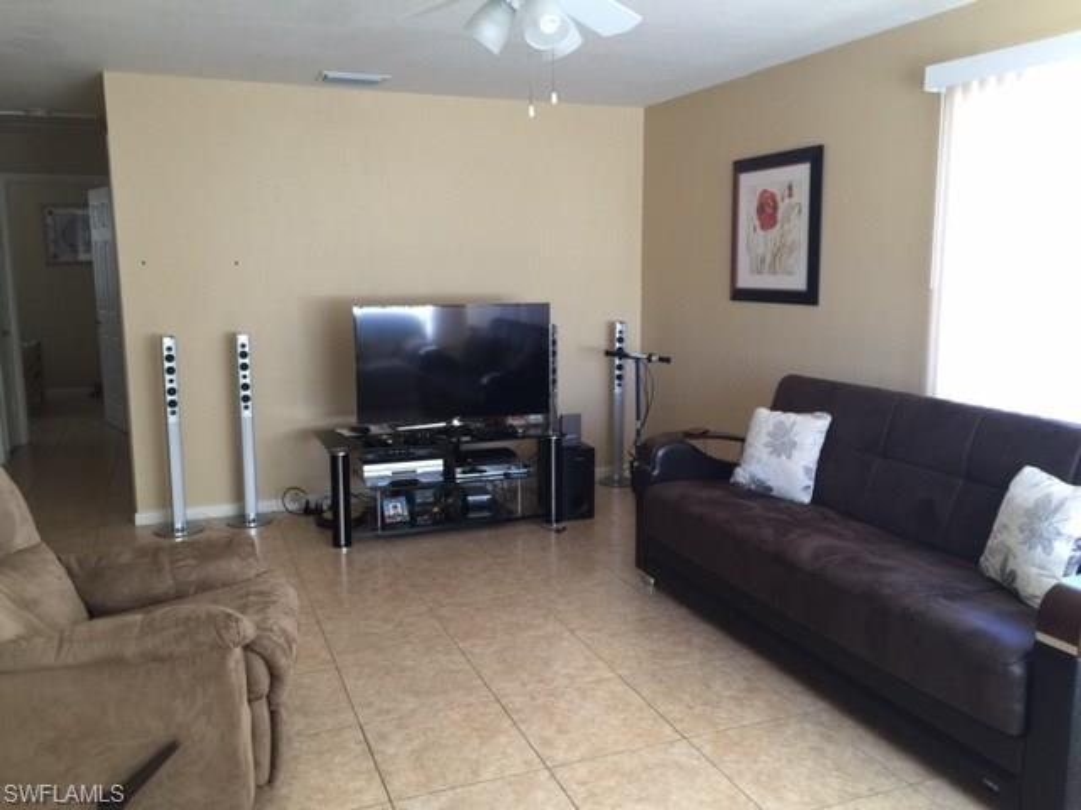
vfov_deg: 48.2
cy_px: 405
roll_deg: -0.2
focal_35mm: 29
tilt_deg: -9.1
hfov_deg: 61.7
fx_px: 906
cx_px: 540
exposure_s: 1/15
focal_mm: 4.15
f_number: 2.2
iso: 64
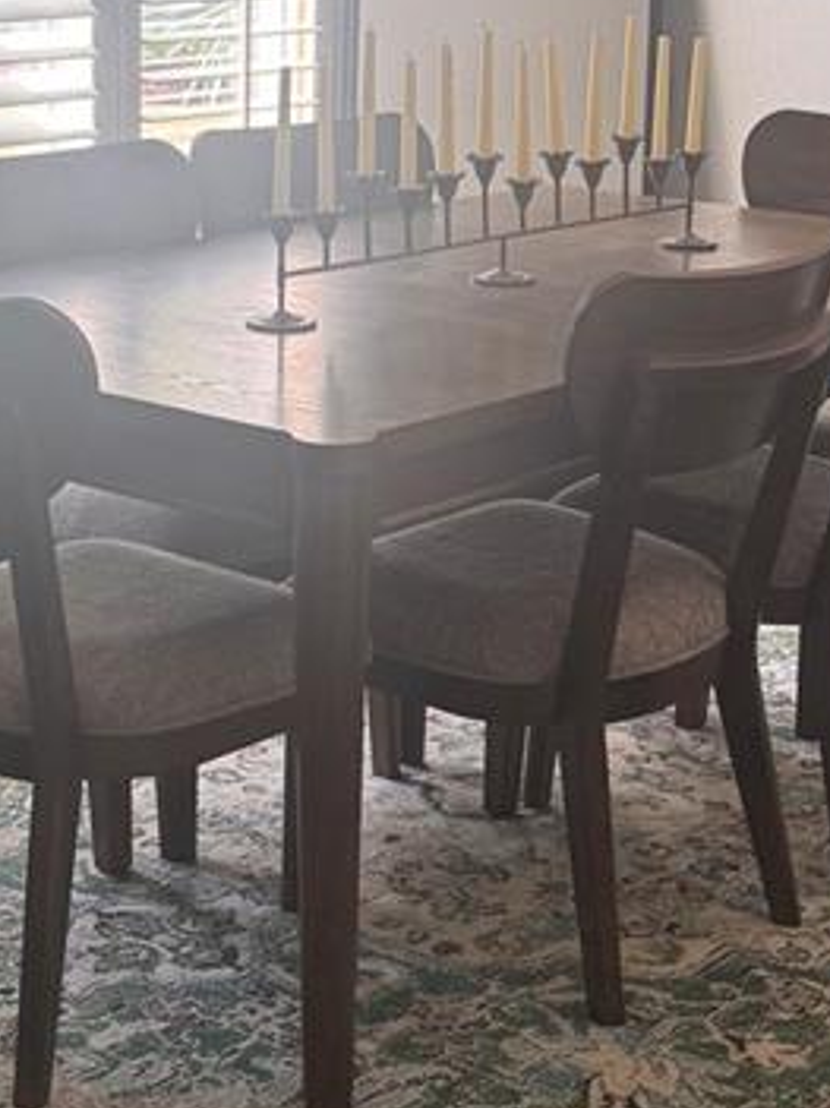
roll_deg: -1.1
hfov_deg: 18.0
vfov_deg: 23.8
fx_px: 2623
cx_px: 328
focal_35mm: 82
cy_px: 499
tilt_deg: -16.0
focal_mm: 6.76
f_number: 1.78
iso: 80
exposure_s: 1/121
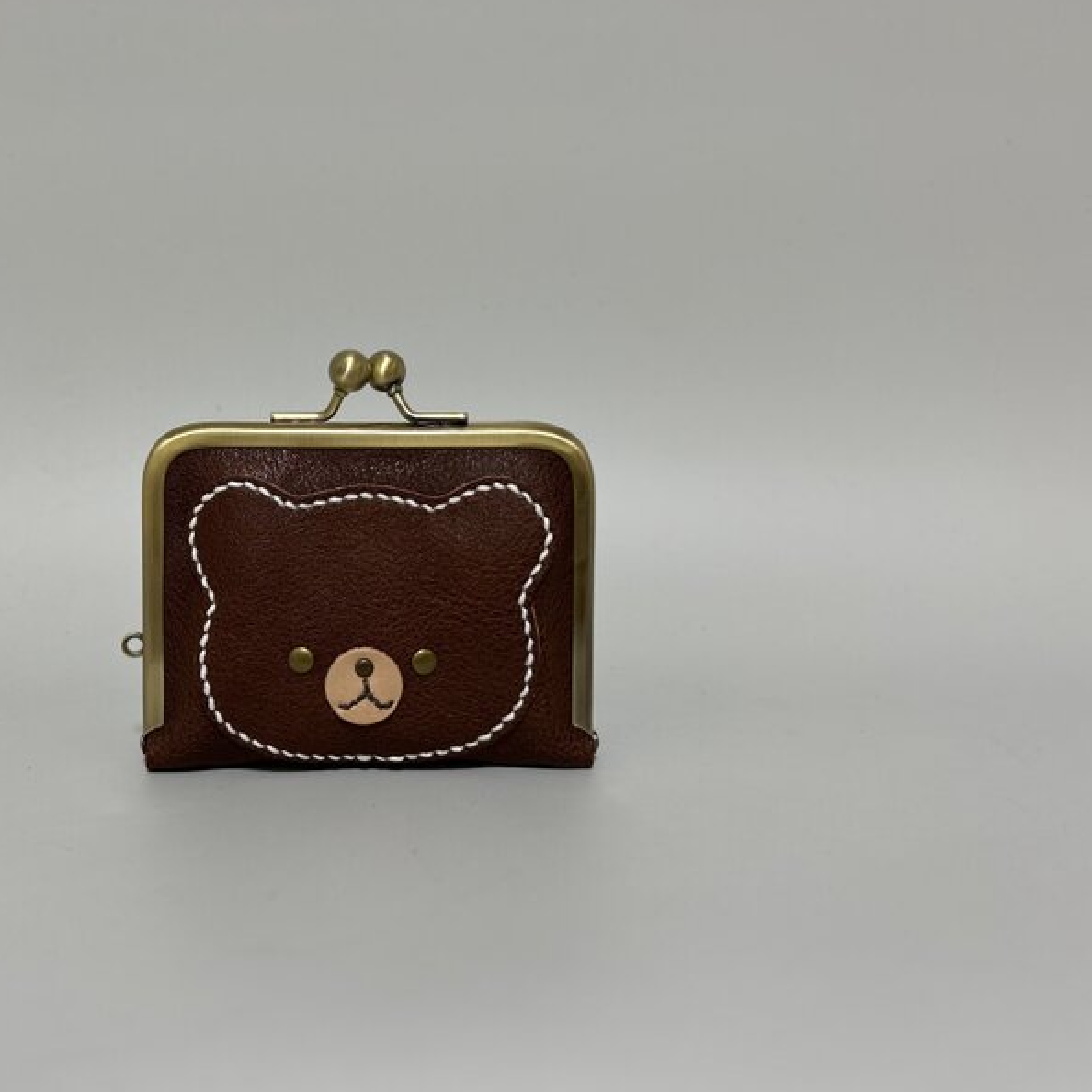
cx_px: 380
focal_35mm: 33
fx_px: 1178
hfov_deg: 49.0
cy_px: 518
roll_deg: +0.5
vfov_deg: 49.7
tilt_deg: -10.6
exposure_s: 1/50
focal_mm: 5.7
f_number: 1.5
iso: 100
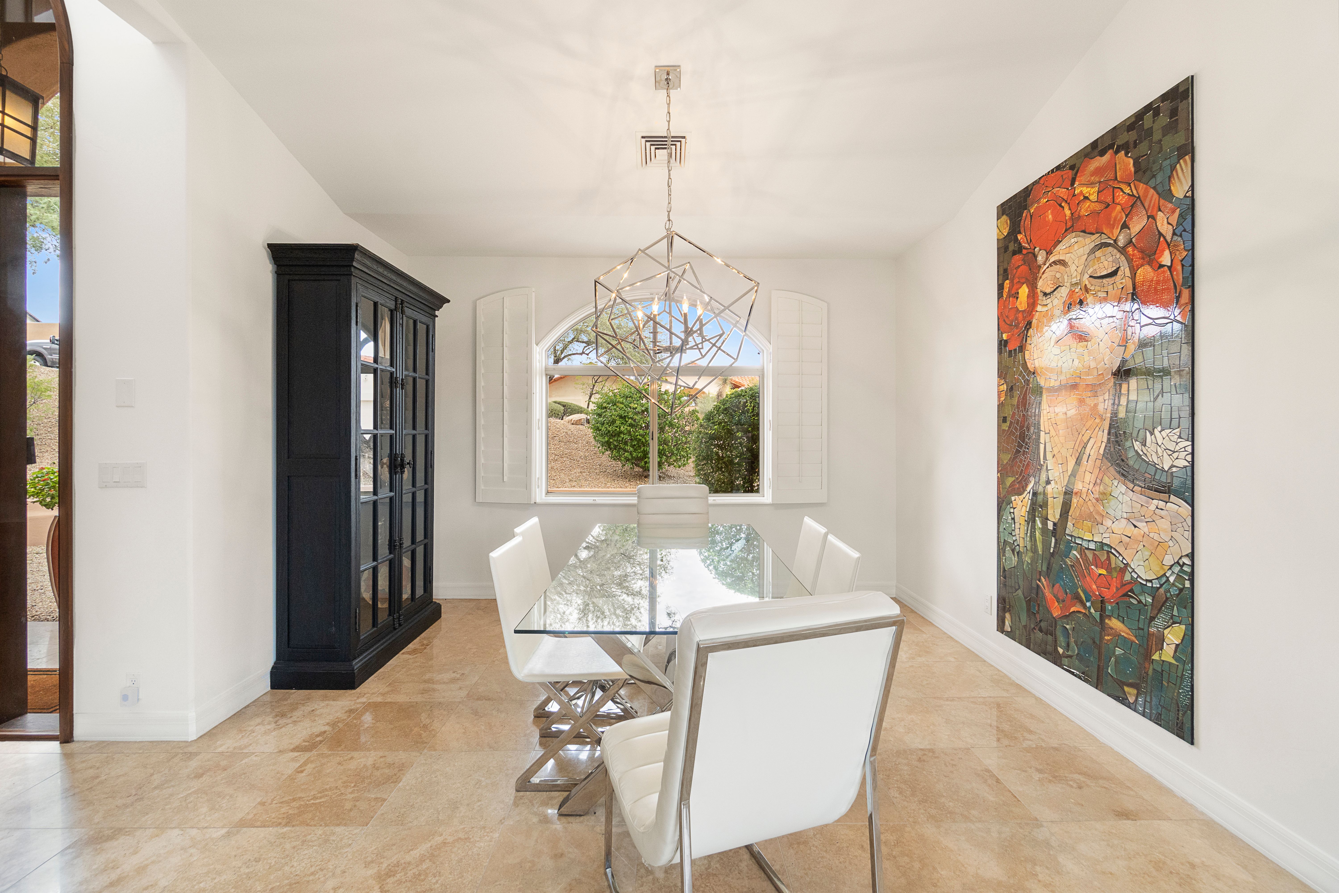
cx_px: 670
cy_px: 446
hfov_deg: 100.4
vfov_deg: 77.3
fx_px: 558
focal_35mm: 15
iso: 400
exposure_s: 1/60
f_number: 8
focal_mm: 10
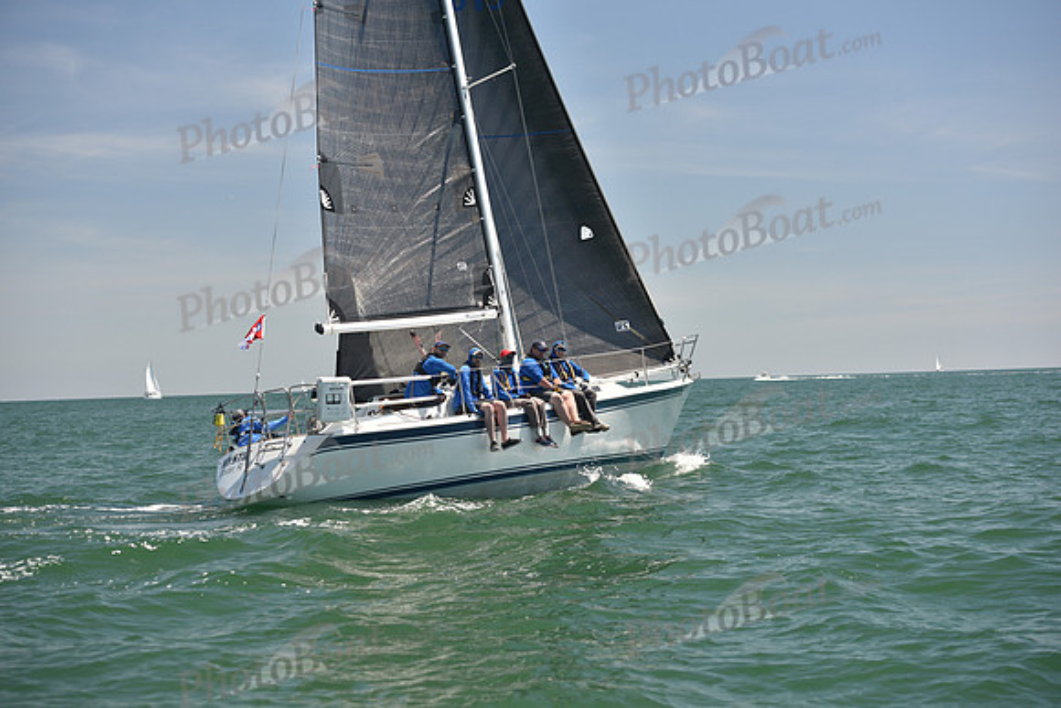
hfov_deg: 28.8
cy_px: 354
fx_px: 2063
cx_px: 530
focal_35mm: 70
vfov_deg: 19.5
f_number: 4
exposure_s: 1/800
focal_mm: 70
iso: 250
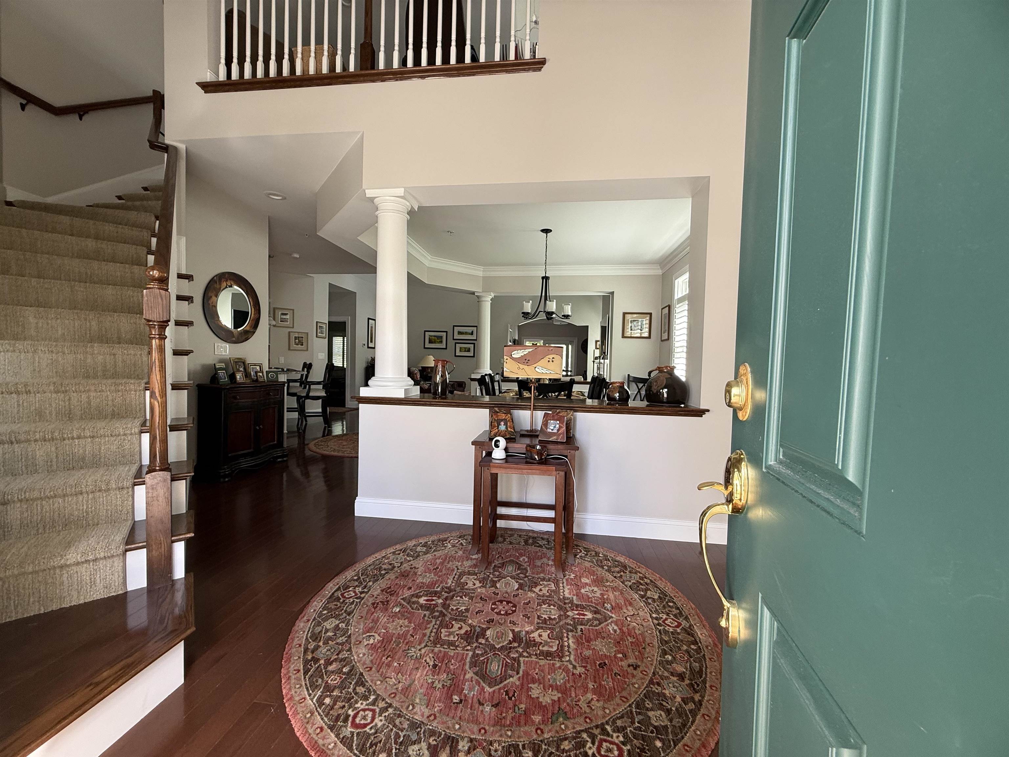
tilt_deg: -1.9
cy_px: 378
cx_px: 504
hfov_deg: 102.1
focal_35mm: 14
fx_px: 408
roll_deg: -1.9
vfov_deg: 85.7
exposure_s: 1/99
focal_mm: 2.22
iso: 100
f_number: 2.2
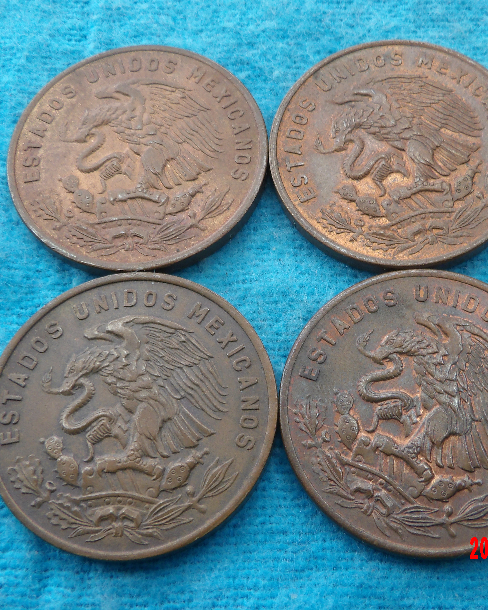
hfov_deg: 33.3
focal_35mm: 45
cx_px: 304
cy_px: 307
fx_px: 812
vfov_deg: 41.2
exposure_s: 1/30
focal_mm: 6.2
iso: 154
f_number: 4.5
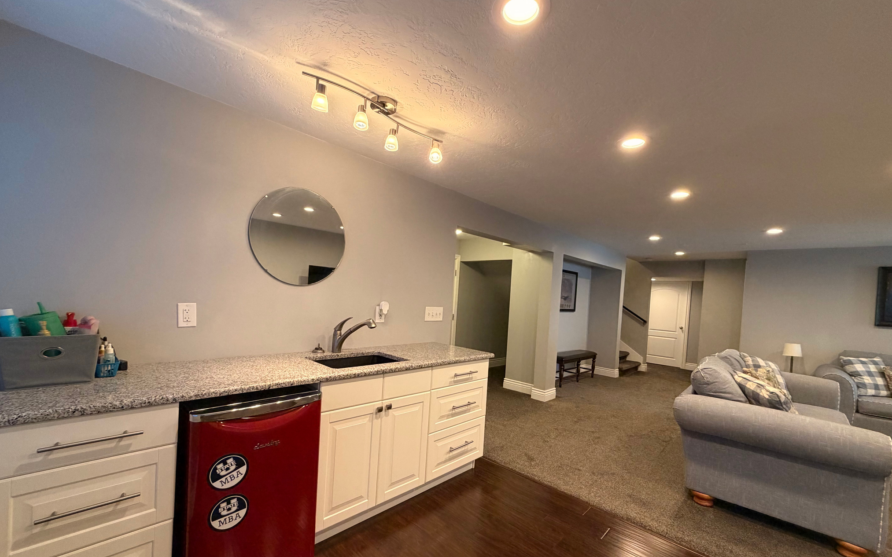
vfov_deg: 74.6
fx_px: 365
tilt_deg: -1.5
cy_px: 304
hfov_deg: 101.5
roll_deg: -3.3
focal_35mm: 15
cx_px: 450
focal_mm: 2.22
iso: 250
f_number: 2.2
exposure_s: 1/60
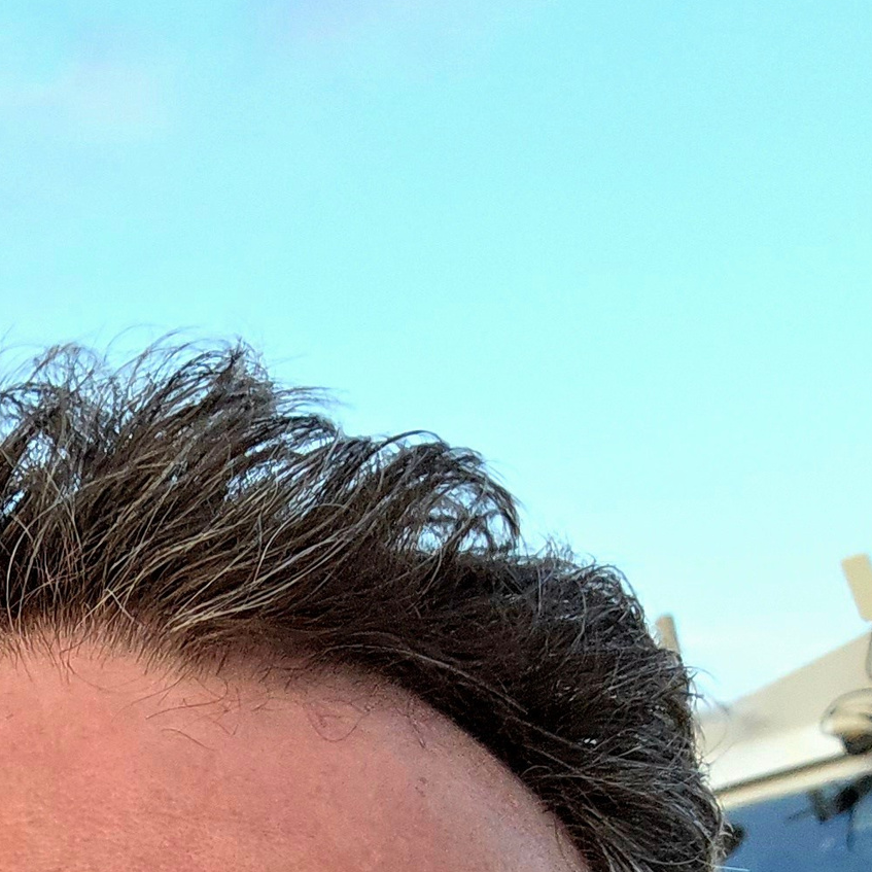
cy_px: 1470
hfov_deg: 18.1
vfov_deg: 16.8
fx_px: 2536
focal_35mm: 89
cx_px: -301
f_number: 2.2
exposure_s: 1/101
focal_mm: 3.3
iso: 32
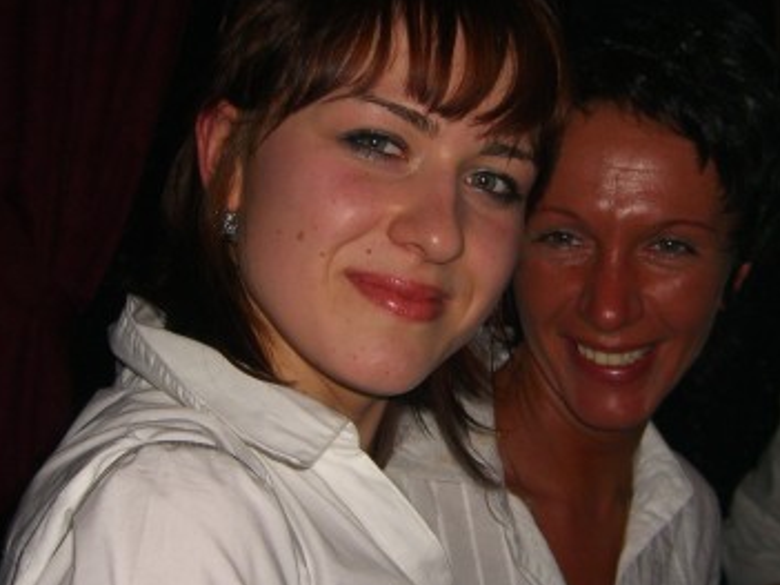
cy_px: 303
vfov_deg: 22.6
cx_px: 469
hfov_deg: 29.8
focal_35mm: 65
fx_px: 1464
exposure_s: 1/60
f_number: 2.8
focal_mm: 7.9
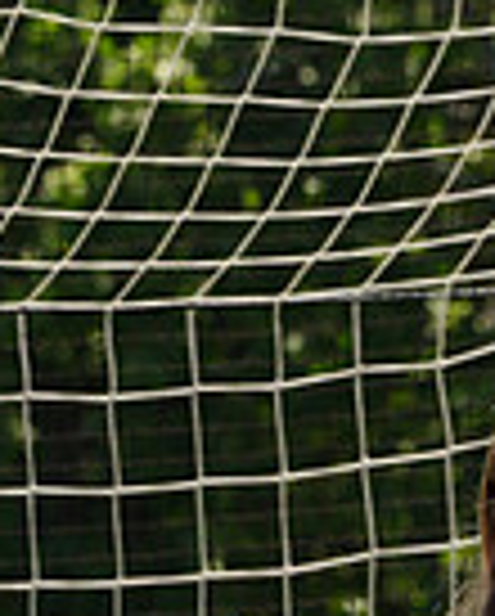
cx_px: 450
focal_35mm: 841
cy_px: 1263
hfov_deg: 1.8
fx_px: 15367
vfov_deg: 2.3
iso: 200
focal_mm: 212
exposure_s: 1/250
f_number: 13
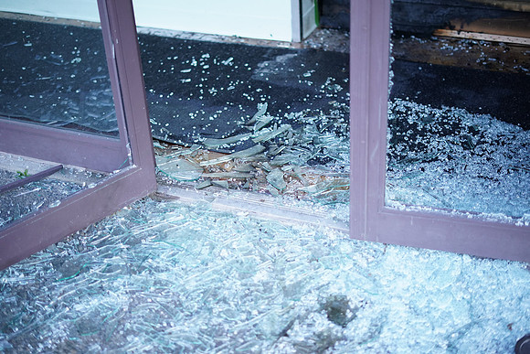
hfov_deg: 39.6
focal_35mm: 50
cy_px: 177
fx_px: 736
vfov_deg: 27.0
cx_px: 265
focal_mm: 50
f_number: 1.8
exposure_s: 1/5000
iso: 2000
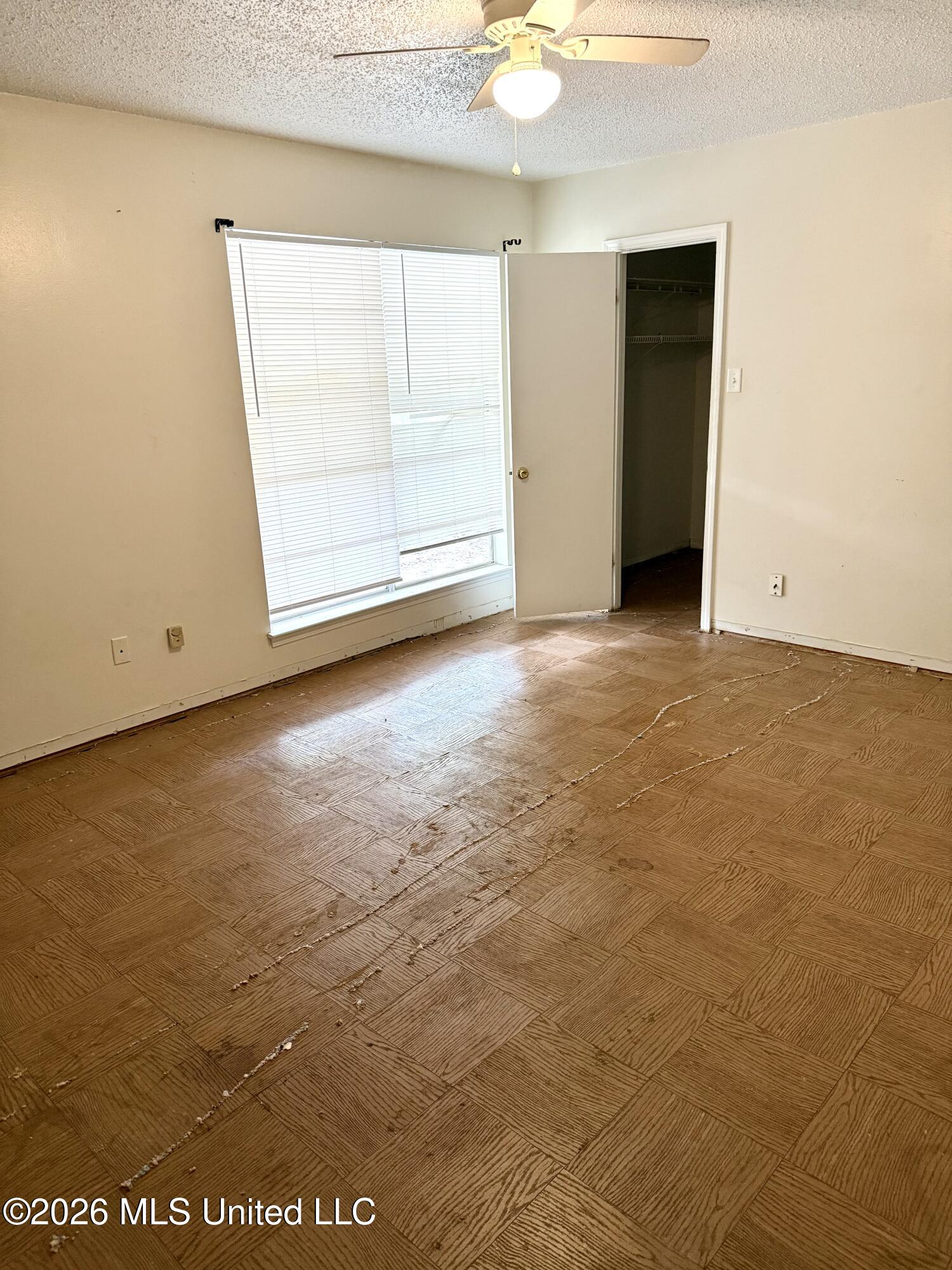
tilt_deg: -16.3
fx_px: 880
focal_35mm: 24
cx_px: 476
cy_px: 635
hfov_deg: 56.8
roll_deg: +1.5
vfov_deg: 71.6
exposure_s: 1/60
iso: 320
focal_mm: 6.76
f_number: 1.78
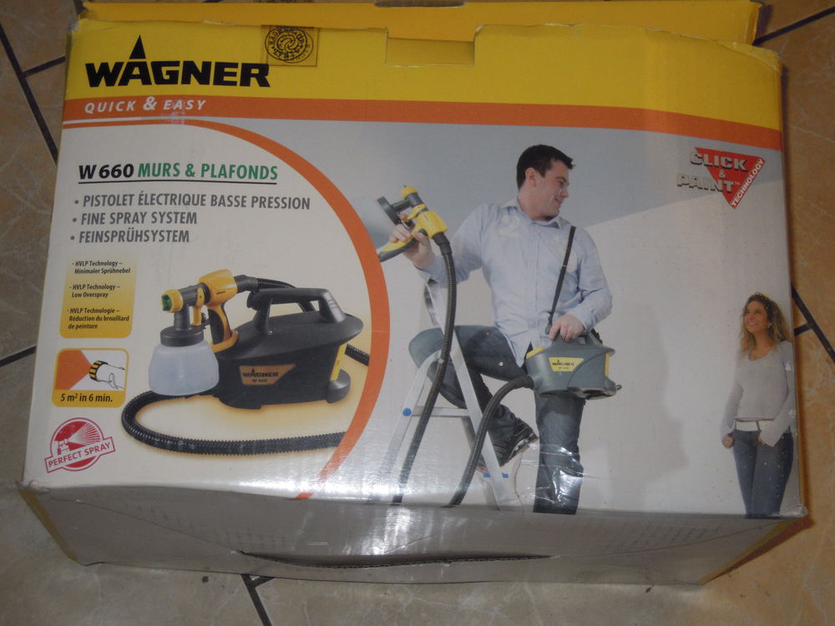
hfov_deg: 30.7
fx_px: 1520
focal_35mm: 63
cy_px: 313
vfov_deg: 23.3
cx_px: 418
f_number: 4
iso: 320
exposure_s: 1/50
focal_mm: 11.2
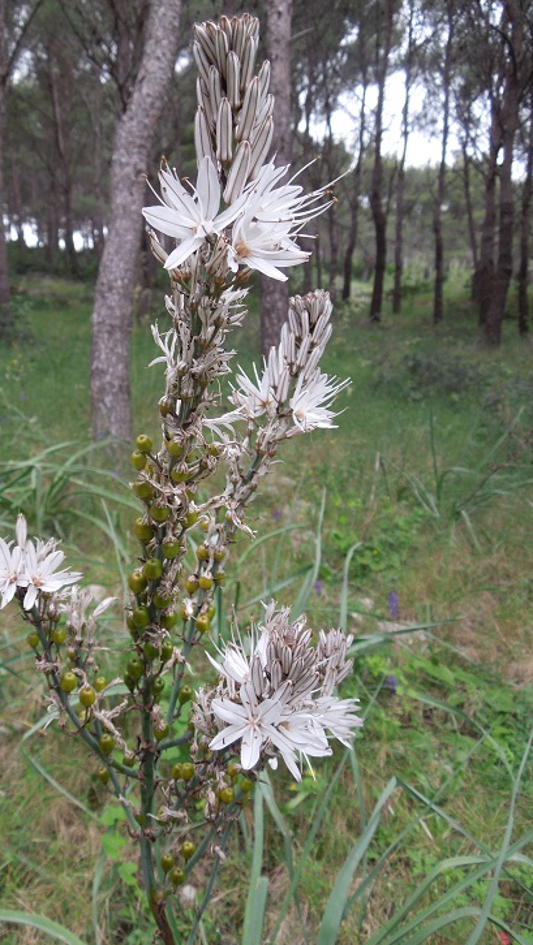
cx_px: 177
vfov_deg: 64.3
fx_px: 753
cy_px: 469
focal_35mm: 30
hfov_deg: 38.5
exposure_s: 1/30
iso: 100
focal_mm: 4.5
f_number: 3.3
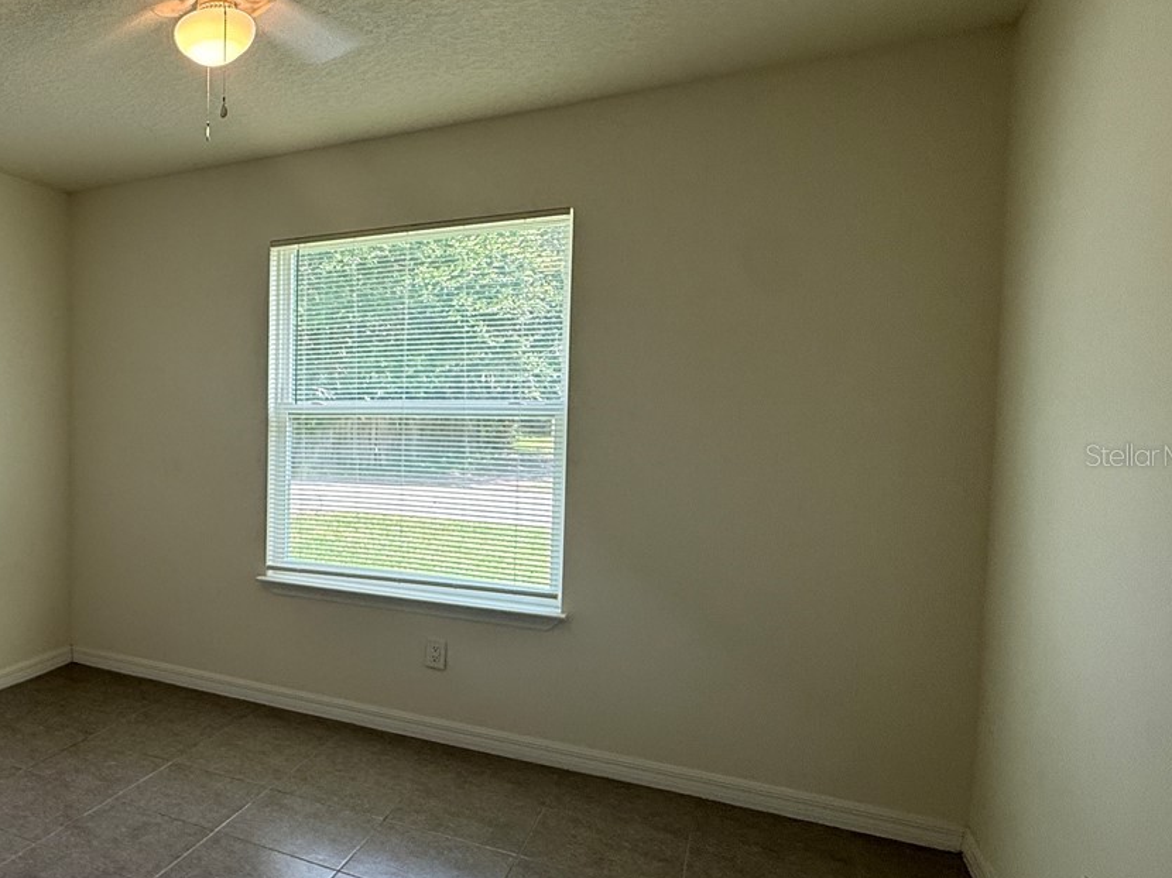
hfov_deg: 55.4
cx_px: 89
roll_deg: +0.1
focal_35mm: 27
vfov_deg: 51.3
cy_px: 455
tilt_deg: -2.1
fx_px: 914
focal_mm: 2.22
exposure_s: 1/120
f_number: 2.2
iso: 100
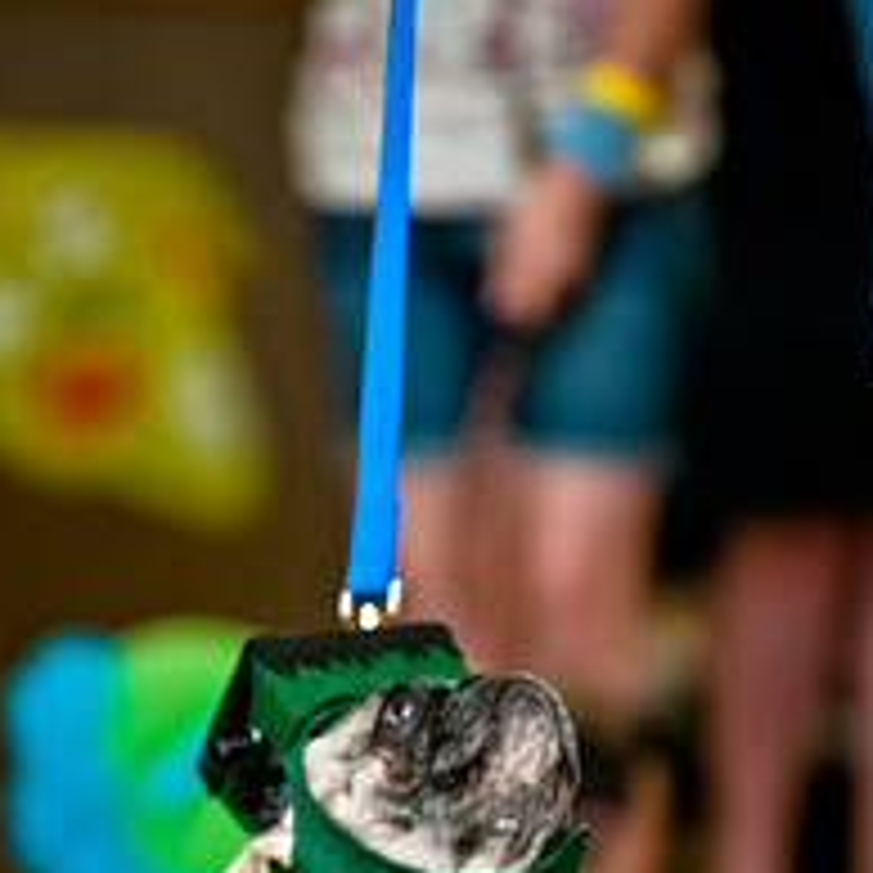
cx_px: 376
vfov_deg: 3.0
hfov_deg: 3.0
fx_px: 16834
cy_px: 860
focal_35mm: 590
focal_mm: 200
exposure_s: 1/200
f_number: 2.8
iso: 200
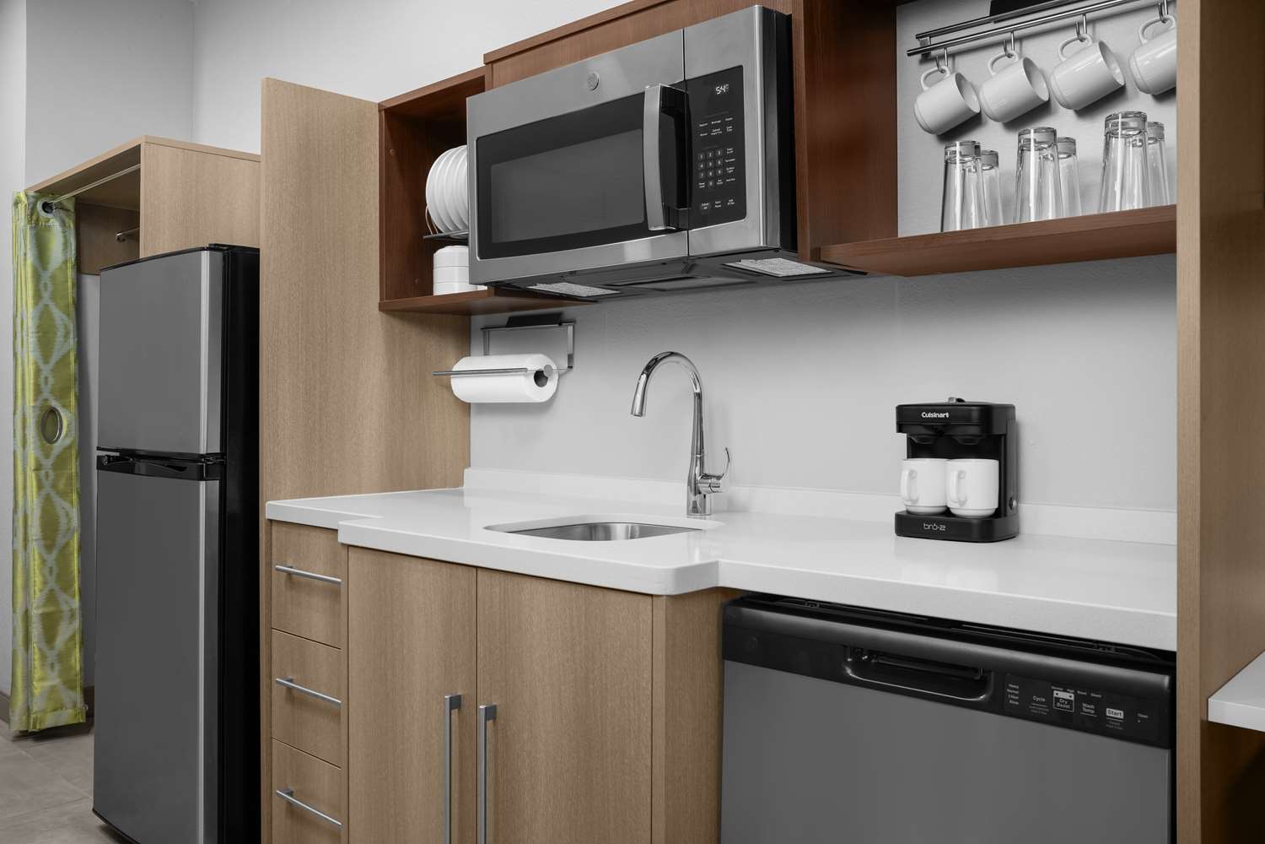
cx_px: 632
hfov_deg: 62.8
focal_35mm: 30
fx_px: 1037
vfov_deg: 44.3
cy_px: 422
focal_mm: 29.5
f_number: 11
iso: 400
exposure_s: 1/13
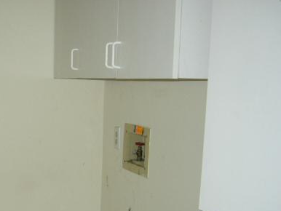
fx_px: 471
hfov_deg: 32.3
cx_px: 56
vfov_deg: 25.0
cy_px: 158
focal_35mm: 58
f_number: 2.8
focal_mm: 5.8
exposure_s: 1/100
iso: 100
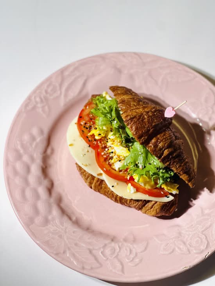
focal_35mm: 77
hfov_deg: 19.1
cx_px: 108
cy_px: 143
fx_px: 637
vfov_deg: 25.3
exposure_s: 1/121
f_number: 2.8
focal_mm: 9
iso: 80
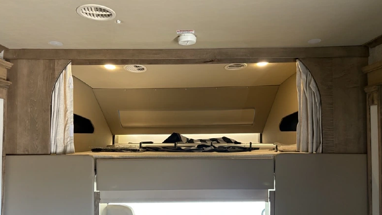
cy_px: 127
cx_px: 189
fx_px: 294
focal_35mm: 29
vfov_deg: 40.1
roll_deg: -0.9
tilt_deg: +1.0
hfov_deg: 66.0
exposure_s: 1/60
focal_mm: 5.96
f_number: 1.6
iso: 250
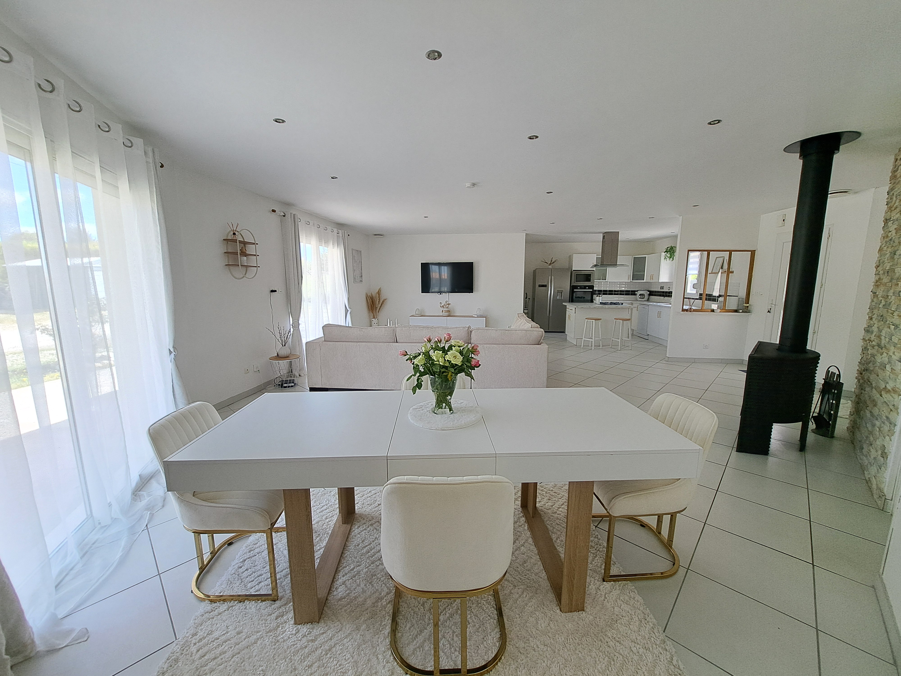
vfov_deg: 89.9
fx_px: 338
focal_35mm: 13
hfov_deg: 106.2
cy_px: 338
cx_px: 450
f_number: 2.2
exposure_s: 1/115
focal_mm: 1.74
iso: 50
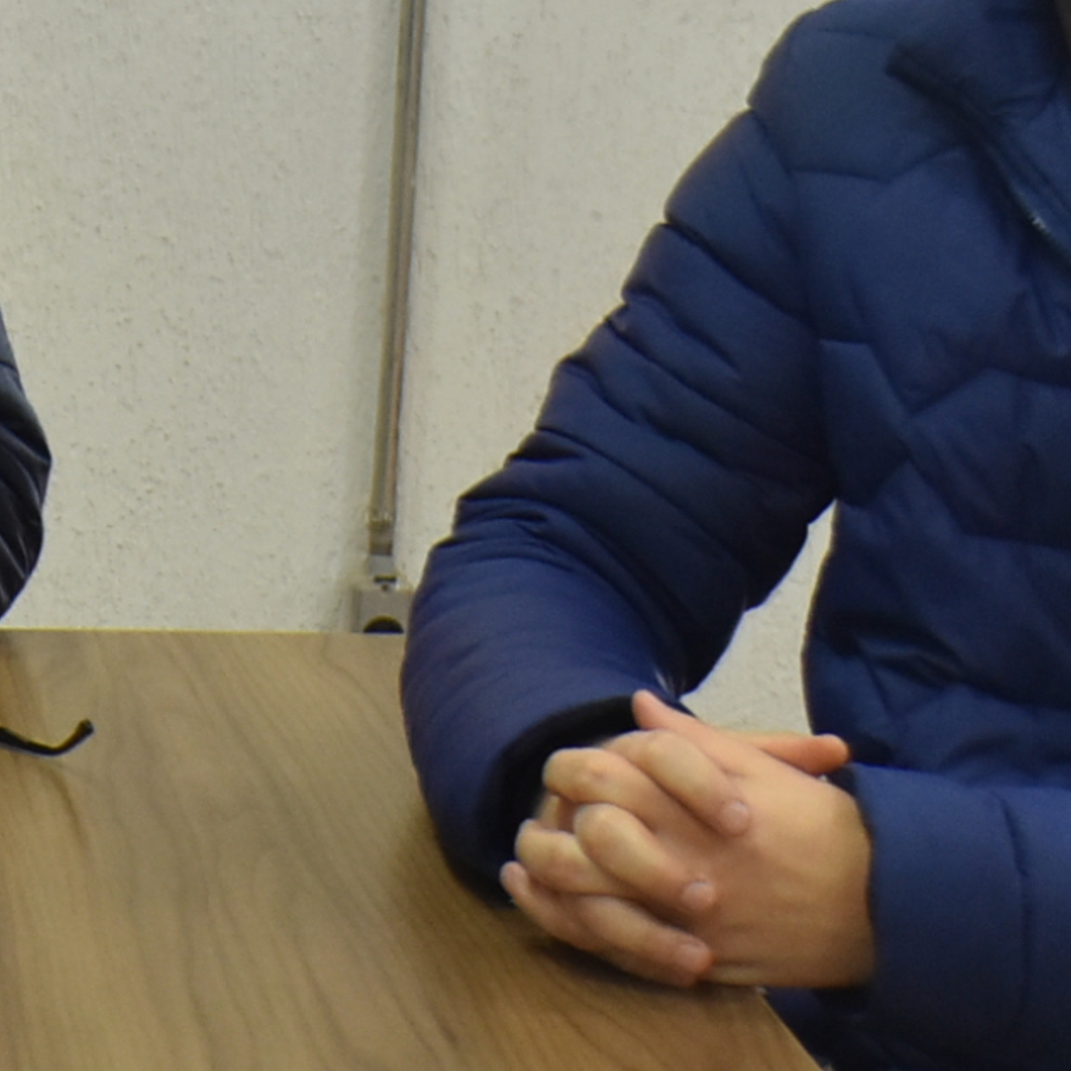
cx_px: -380
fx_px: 5496
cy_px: 624
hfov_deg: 10.8
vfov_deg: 11.1
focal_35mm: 157
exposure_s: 1/80
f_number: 4.5
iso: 800
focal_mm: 26
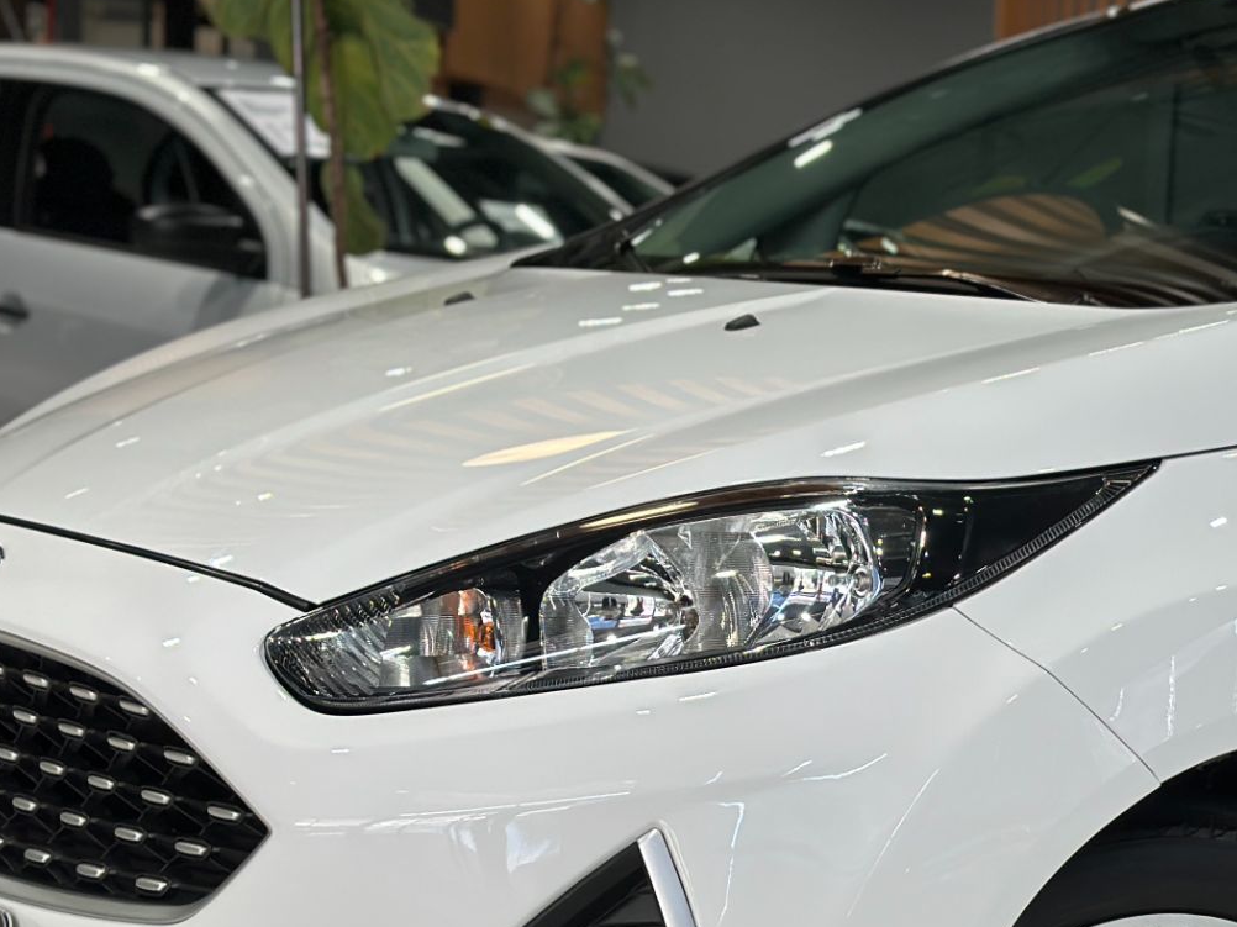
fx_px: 3287
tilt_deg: -7.8
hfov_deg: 21.2
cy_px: 716
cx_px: 902
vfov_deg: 16.0
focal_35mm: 92
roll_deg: -3.3
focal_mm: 6.86
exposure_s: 1/170
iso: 100
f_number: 1.78
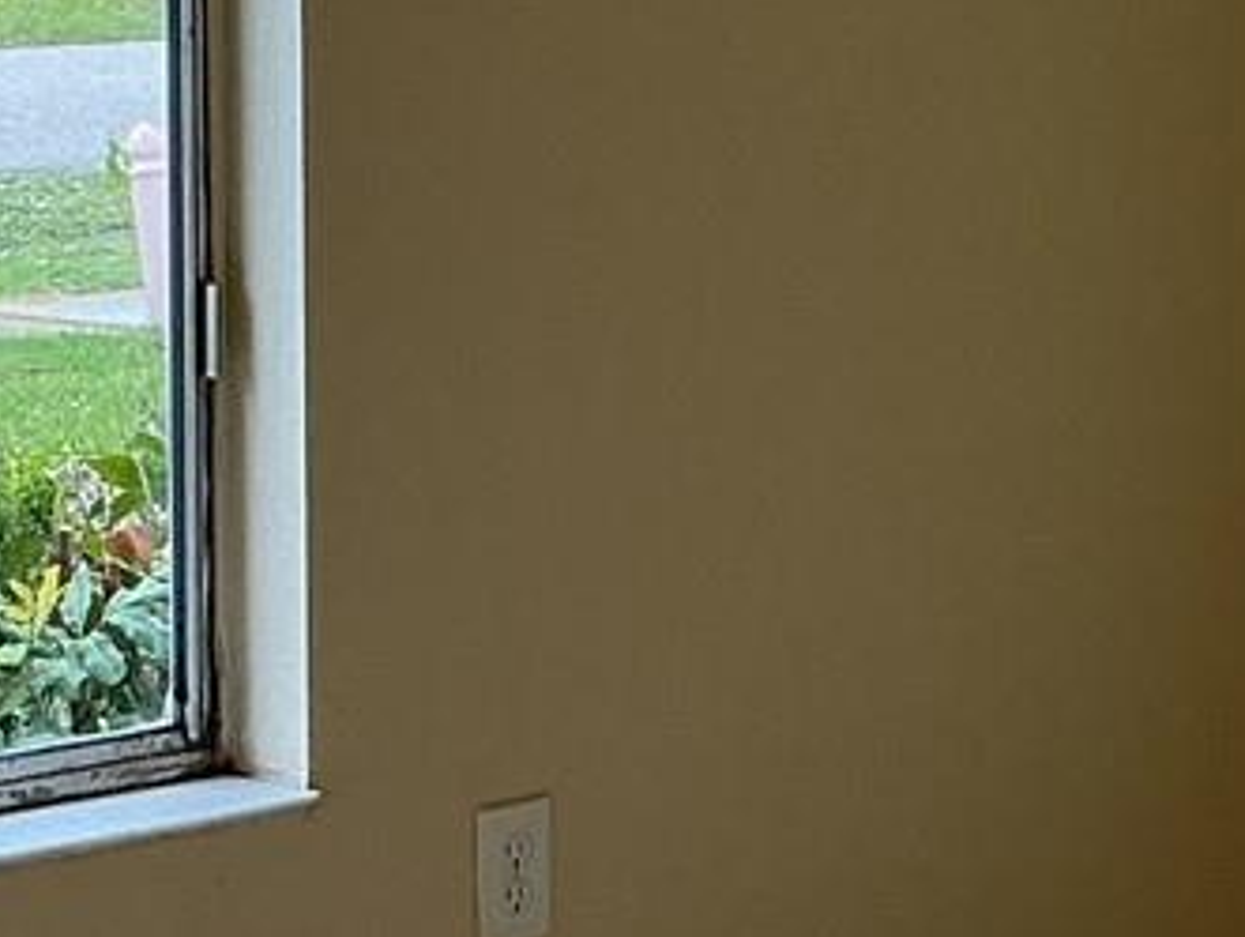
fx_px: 5041
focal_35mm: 140
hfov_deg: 13.8
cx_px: 1294
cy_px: 226
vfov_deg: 10.6
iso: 32
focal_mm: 3
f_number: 1.8
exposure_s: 1/120
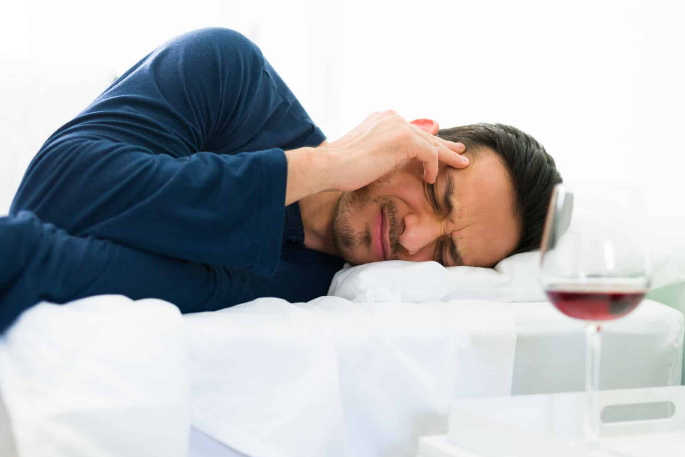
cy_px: 272
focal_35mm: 49
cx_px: 359
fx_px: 932
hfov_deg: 40.3
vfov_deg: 27.5
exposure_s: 1/160
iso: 500
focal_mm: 35
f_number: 1.8
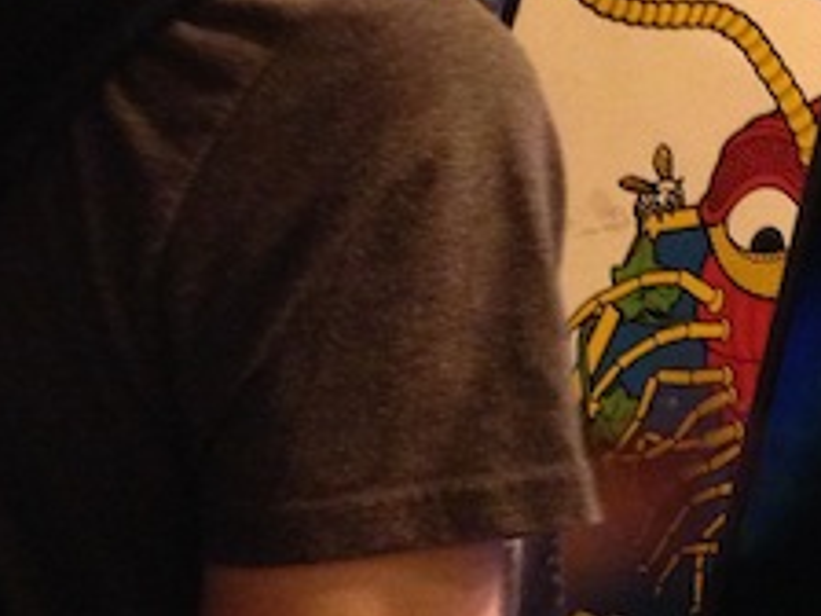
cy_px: 308
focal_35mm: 120
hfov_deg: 16.0
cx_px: 872
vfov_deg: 12.3
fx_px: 2846
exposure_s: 1/15
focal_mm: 4.12
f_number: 2.4
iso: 500
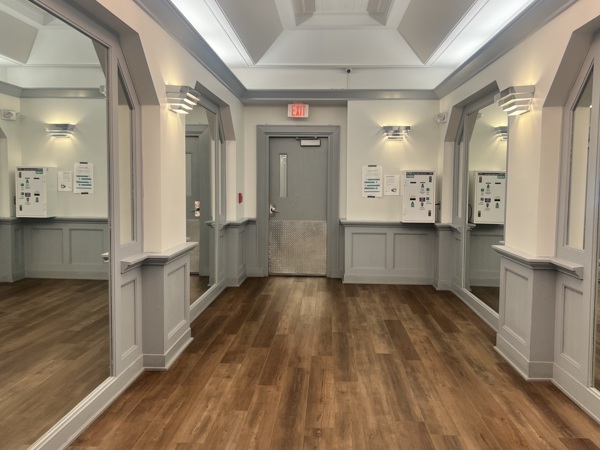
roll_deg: -0.6
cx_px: 312
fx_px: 503
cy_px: 217
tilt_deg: -2.3
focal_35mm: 29
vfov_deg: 48.2
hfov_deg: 61.6
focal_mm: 5.7
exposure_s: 1/60
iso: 64
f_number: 1.5
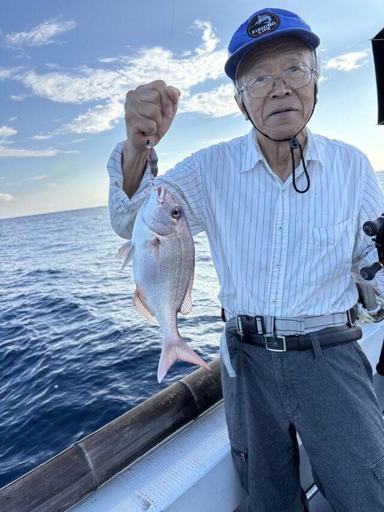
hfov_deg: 53.0
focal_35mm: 26
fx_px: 385
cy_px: 256
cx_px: 192
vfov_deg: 67.3
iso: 50
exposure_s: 1/1295
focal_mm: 5.96
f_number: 1.6
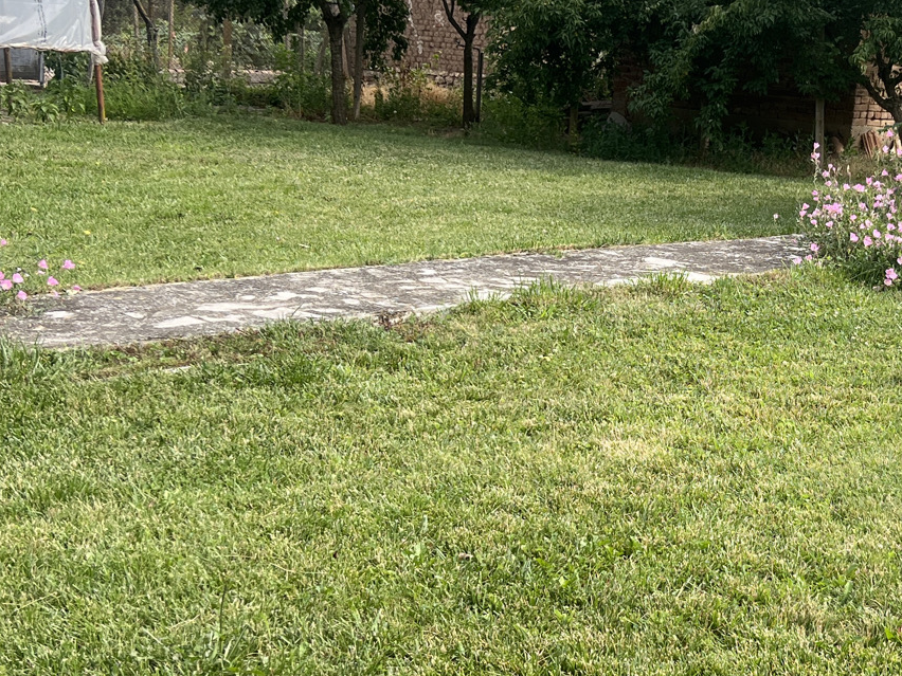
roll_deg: -1.7
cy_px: 344
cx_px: 743
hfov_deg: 30.8
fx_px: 1589
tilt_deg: -11.2
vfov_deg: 24.0
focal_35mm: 61
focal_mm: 5.7
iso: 50
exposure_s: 1/1311
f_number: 1.5
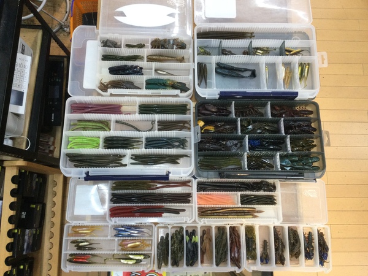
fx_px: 330
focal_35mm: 31
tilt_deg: -79.7
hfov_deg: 58.4
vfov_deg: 45.4
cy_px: 138
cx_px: 184
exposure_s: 1/30
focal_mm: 3.3
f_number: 2.4
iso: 40
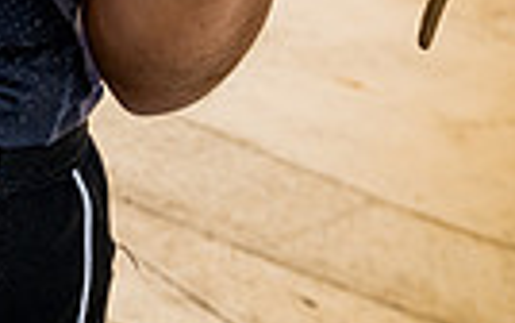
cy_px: -473
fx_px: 2444
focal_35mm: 174
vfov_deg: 7.1
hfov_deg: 11.8
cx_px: -54
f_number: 10
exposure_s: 1/250
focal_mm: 51
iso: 125
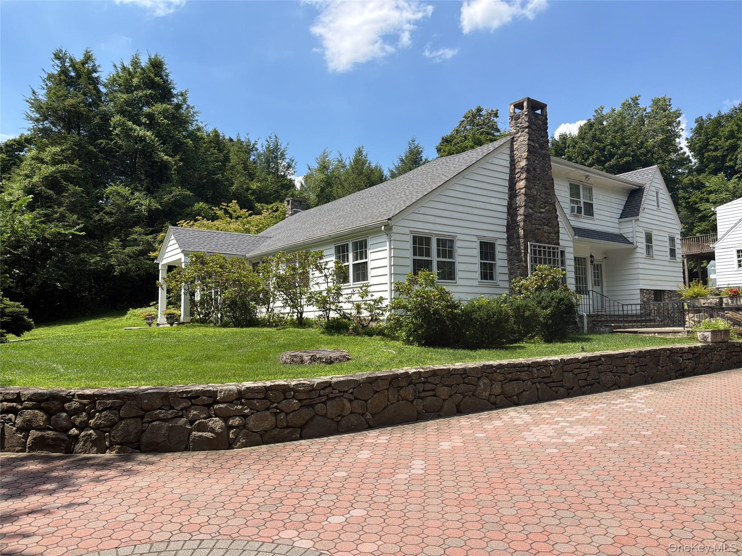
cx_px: 371
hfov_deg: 71.6
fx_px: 514
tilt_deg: +6.0
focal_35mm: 24
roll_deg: +1.6
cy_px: 278
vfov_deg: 56.8
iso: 80
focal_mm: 6.76
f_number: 1.78
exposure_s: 1/3759
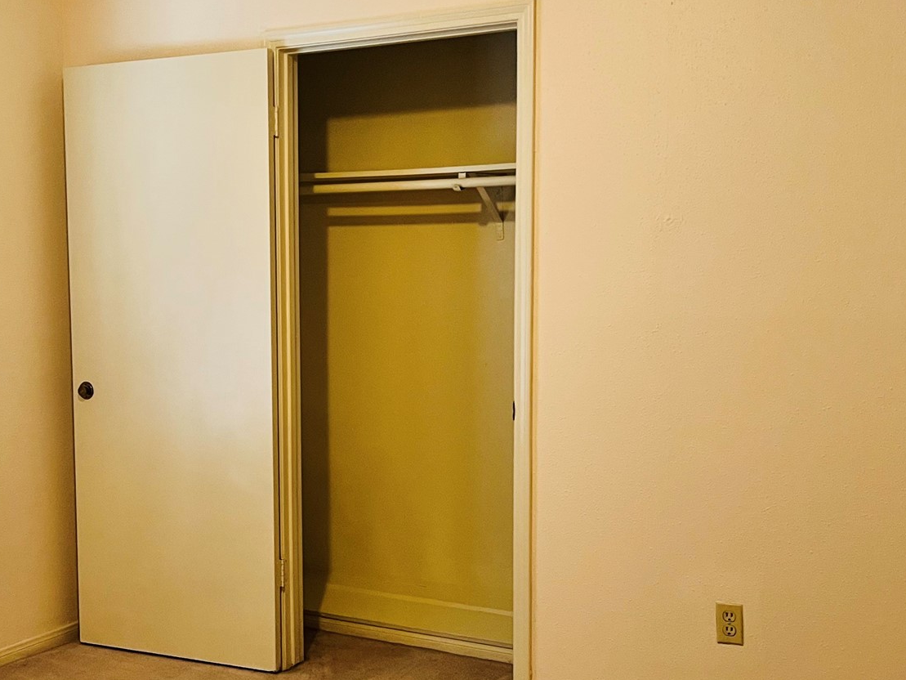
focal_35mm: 48
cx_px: 303
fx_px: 1256
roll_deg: +0.3
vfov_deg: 30.2
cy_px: 389
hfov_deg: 39.2
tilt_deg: -4.9
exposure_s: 1/60
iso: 250
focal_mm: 5.7
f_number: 1.5
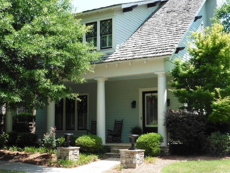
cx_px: 115
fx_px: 339
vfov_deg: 28.6
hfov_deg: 37.5
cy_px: 86
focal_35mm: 51
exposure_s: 1/1000
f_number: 4.4
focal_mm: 9
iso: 400
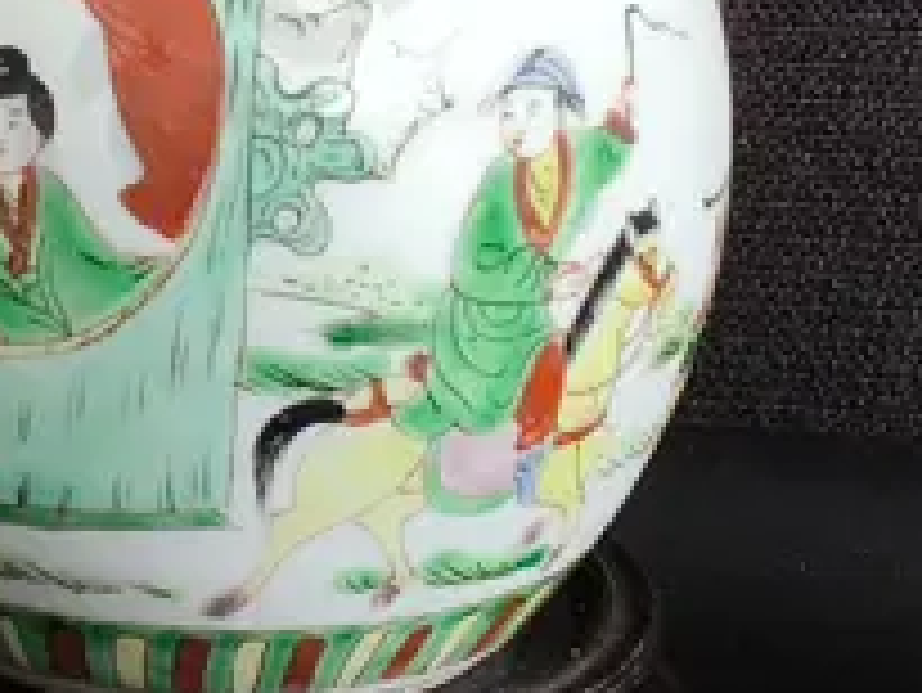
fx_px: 3598
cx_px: 45
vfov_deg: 11.0
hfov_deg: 14.4
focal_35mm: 135
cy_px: 166
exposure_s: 1/100
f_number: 2
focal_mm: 2.87
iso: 40
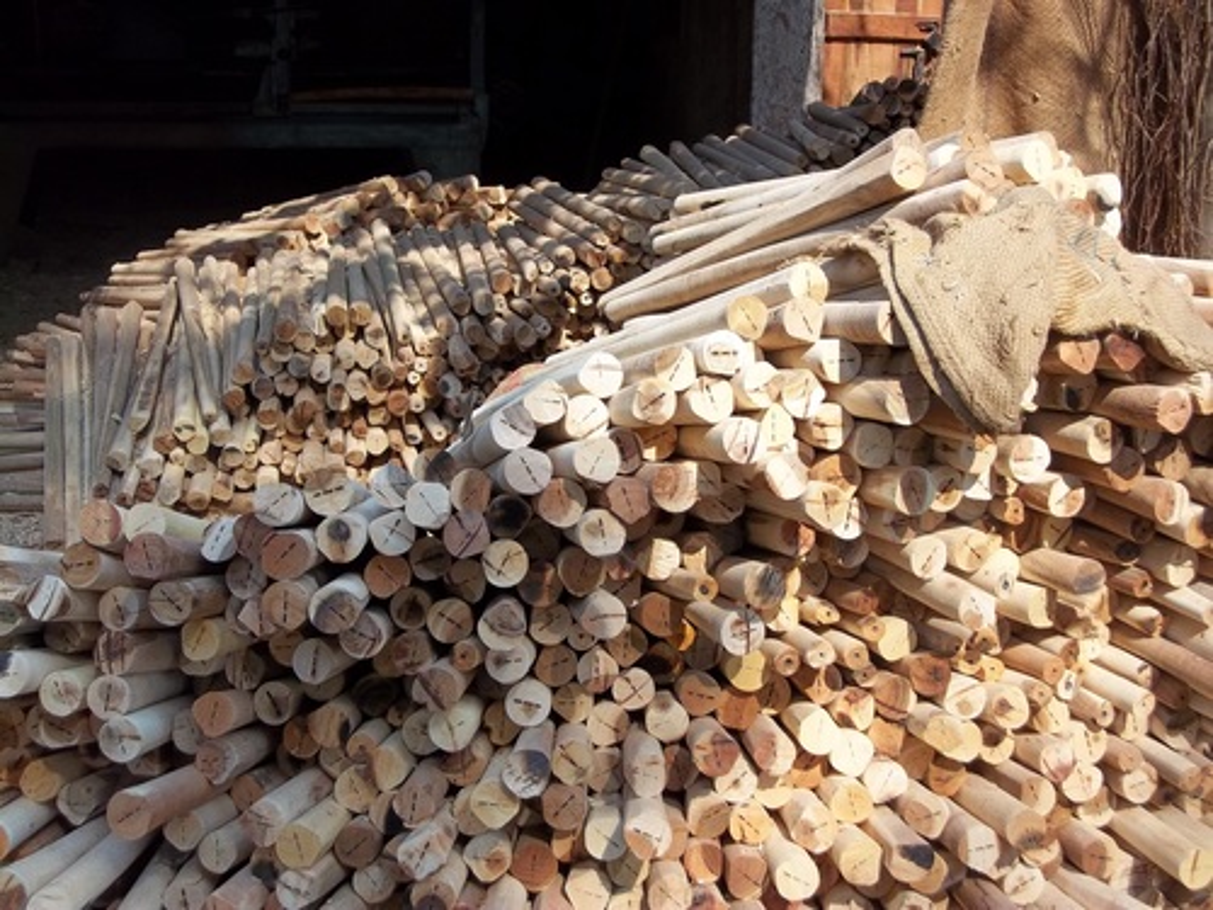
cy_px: 455
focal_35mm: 50
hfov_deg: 38.2
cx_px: 606
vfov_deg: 29.1
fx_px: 1752
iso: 80
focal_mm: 8.8
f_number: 3.6
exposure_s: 1/400
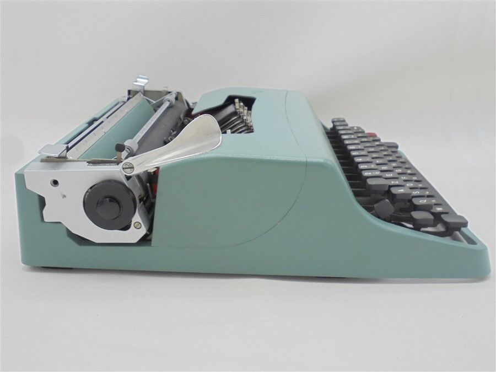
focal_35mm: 38
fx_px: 544
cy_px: 186
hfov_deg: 49.0
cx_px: 248
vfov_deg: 37.7
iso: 160
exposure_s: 1/30
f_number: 4.2
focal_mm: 6.9
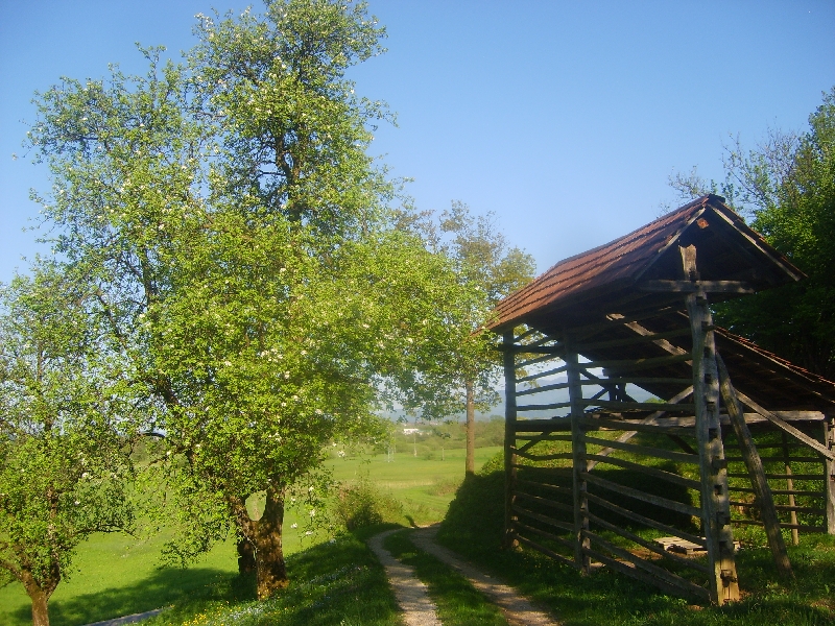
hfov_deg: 52.6
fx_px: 844
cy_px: 313
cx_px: 418
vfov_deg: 40.7
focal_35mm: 35
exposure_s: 1/500
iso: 50
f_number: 2.8
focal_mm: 5.8
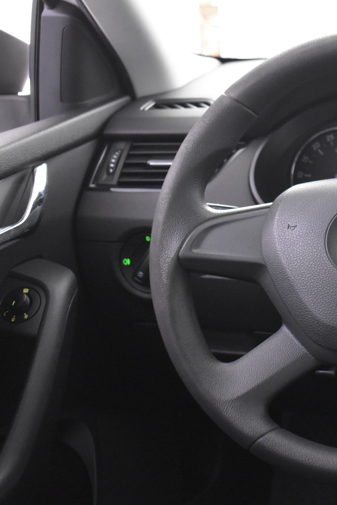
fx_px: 994
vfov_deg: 28.5
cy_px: 249
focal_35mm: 71
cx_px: 379
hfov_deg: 18.5
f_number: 4.2
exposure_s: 1/10
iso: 3200
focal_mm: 31
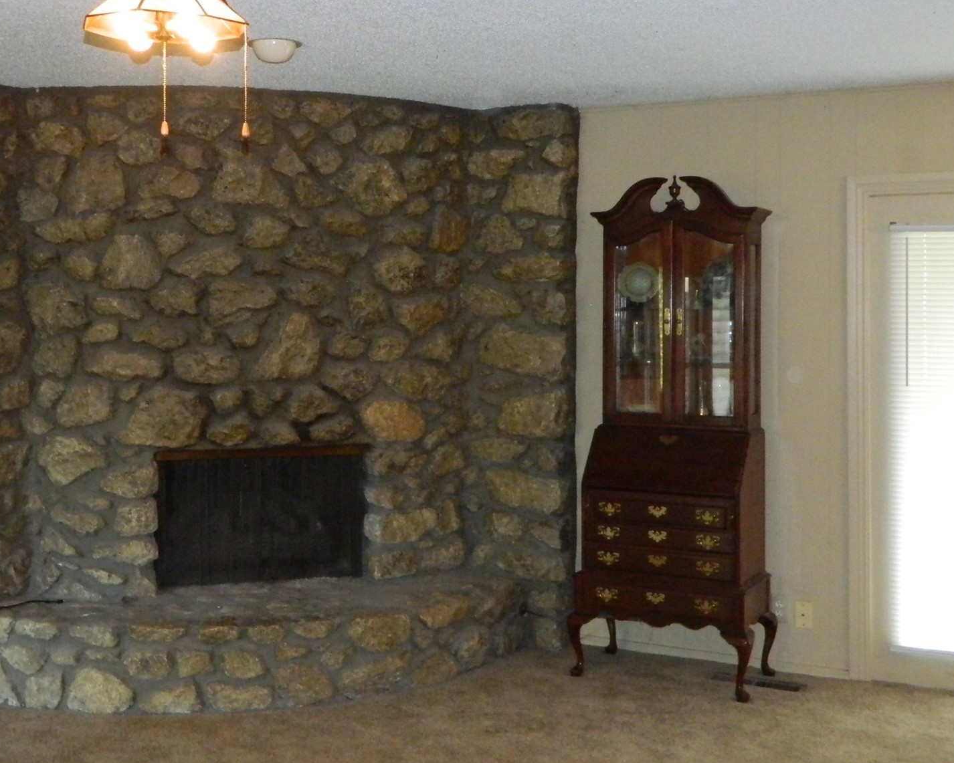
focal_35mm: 46
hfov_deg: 40.1
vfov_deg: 32.7
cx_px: 375
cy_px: 320
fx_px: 1299
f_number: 3.3
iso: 800
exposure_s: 1/40
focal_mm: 6.2
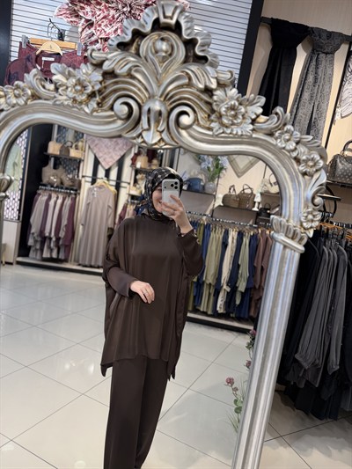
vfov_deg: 71.6
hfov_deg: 56.8
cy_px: 234
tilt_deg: -11.6
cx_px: 176
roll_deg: -9.1
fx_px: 325
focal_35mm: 24
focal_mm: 6.76
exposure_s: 1/100
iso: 64
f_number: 1.78
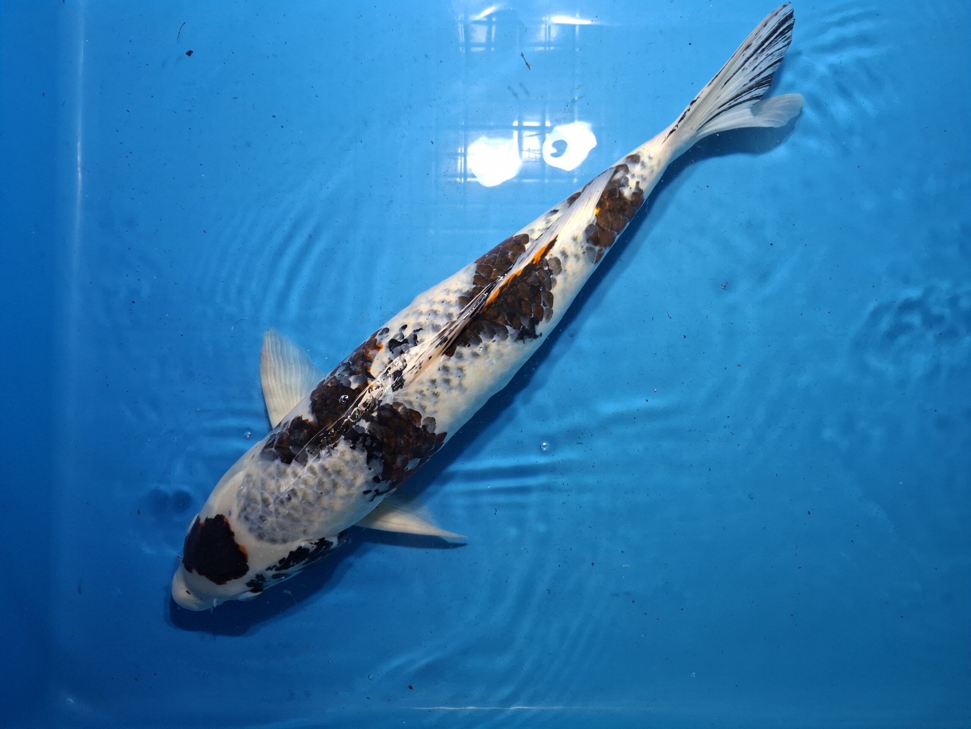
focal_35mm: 23
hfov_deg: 73.9
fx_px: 645
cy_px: 364
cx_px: 486
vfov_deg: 58.9
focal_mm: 5.54
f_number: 1.8
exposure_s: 1/120
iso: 80
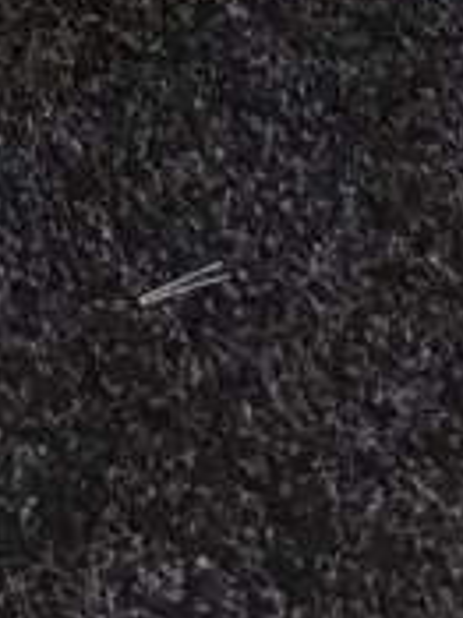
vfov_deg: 9.7
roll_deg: -3.7
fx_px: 3035
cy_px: -1070
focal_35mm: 170
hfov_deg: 7.9
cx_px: -739
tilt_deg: -38.3
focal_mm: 4.15
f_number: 2.2
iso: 40
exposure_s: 1/17
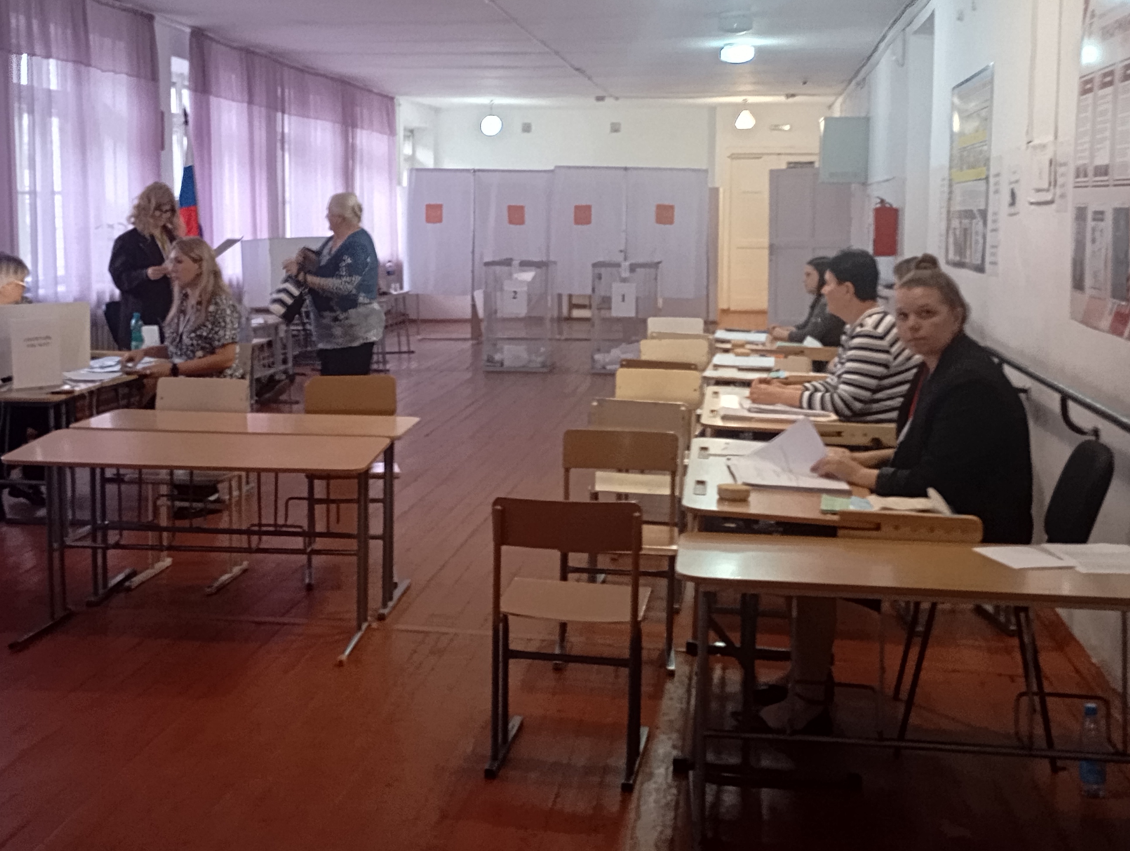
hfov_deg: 42.8
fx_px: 1438
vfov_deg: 32.9
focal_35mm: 44
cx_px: 491
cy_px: 356
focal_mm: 4.27
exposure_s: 1/20
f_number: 1.8
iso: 1908
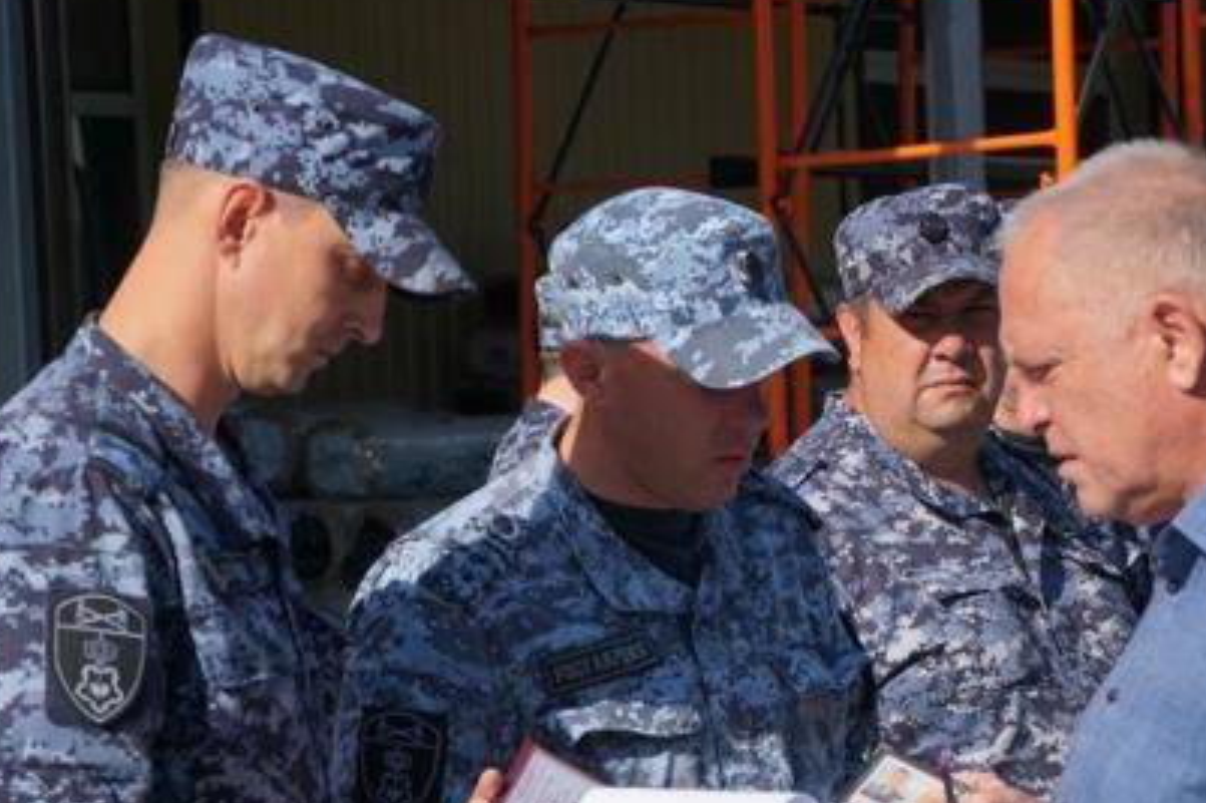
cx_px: 698
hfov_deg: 15.9
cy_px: 707
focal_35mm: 129
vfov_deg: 10.6
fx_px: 4320
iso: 100
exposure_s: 1/640
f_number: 5
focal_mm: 46
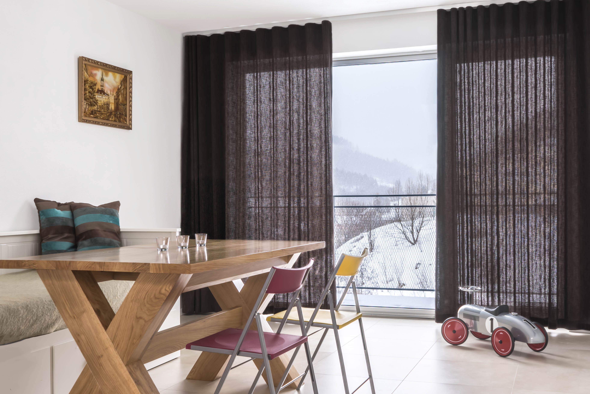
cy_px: 197
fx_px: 688
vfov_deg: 31.9
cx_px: 295
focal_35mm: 42
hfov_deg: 46.4
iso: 50
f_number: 9
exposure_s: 1/20
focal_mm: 28
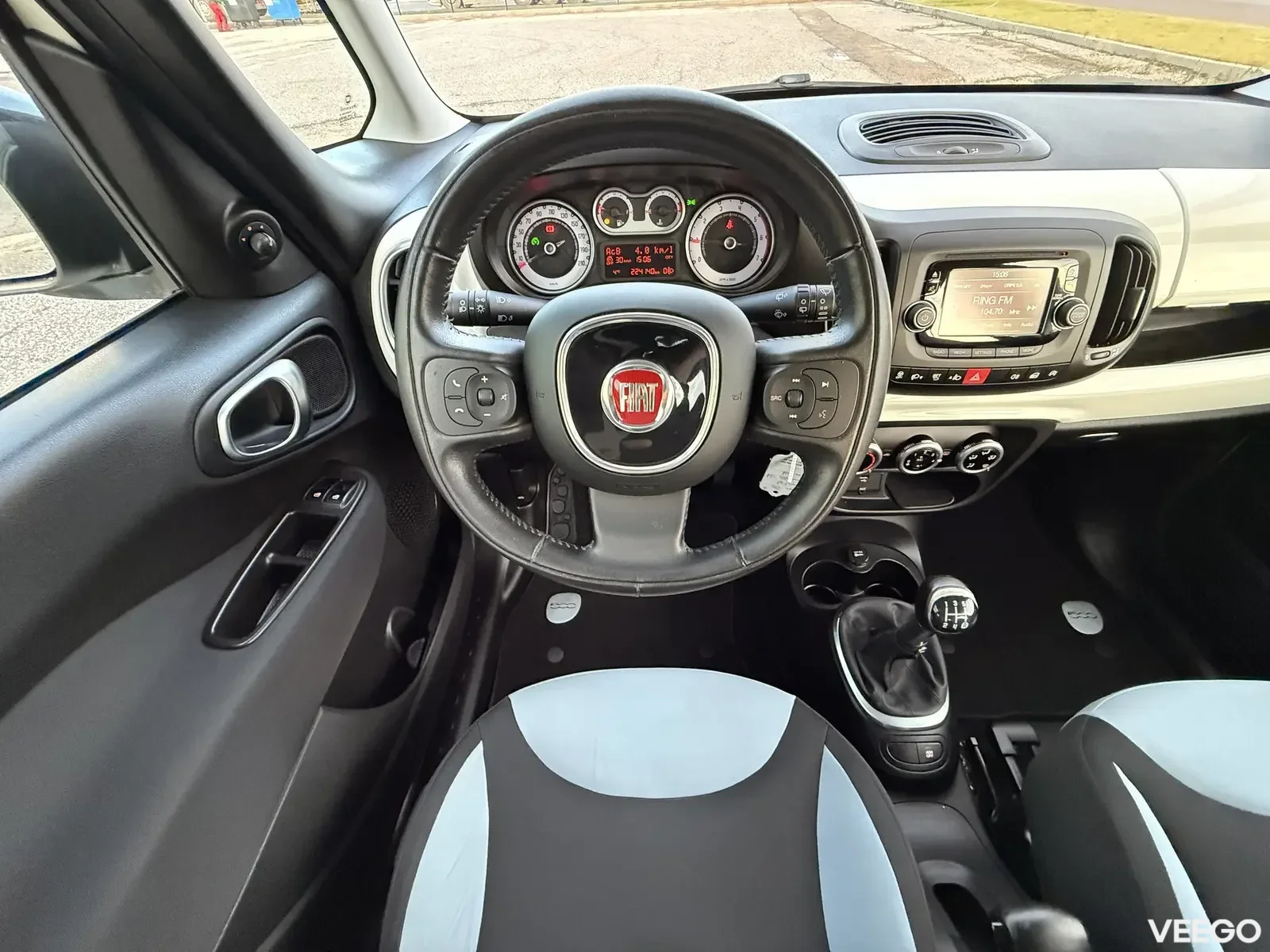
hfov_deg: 102.1
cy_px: 476
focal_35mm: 14
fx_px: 514
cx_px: 635
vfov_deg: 85.7
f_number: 2.2
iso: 800
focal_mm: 2.22
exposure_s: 1/60
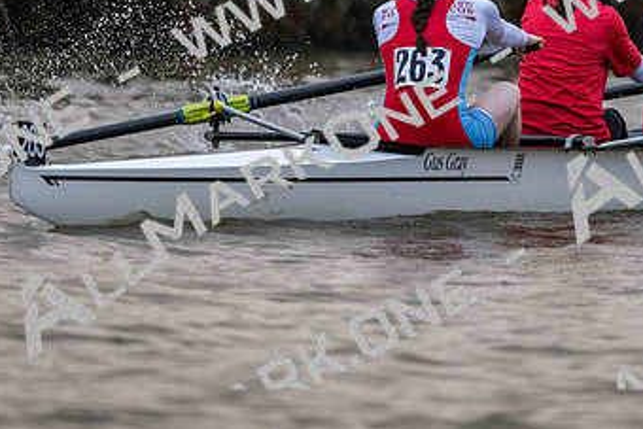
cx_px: 405
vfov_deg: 2.0
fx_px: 12186
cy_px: 65
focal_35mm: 682
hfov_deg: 3.0
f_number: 4.5
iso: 5600
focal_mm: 400
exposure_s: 1/1600
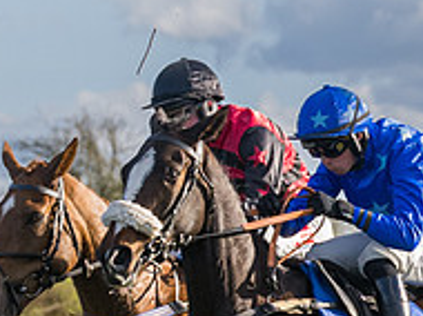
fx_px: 6395
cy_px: 386
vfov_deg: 2.8
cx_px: 294
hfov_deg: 3.8
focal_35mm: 524
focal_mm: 70
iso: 400
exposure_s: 1/1600
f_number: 4
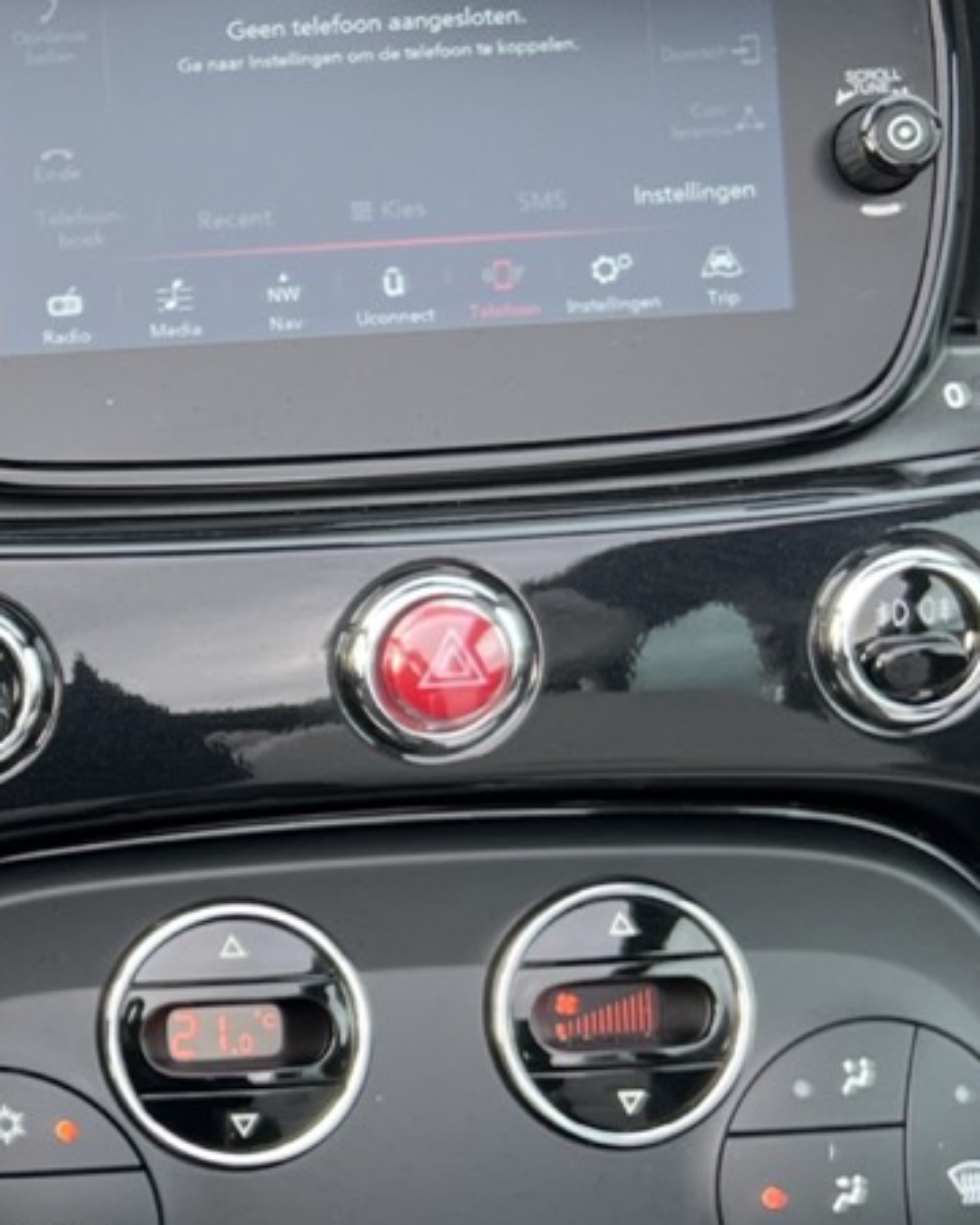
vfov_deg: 19.8
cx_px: -493
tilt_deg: -30.2
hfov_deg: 14.9
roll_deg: +4.2
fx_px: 3481
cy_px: 890
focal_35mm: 96
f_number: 1.5
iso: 40
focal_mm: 5.7
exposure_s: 1/121
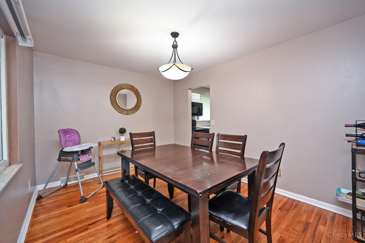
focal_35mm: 14
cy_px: 122
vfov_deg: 81.2
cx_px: 182
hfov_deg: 104.3
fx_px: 142
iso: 800
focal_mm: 14
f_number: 4
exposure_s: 1/60
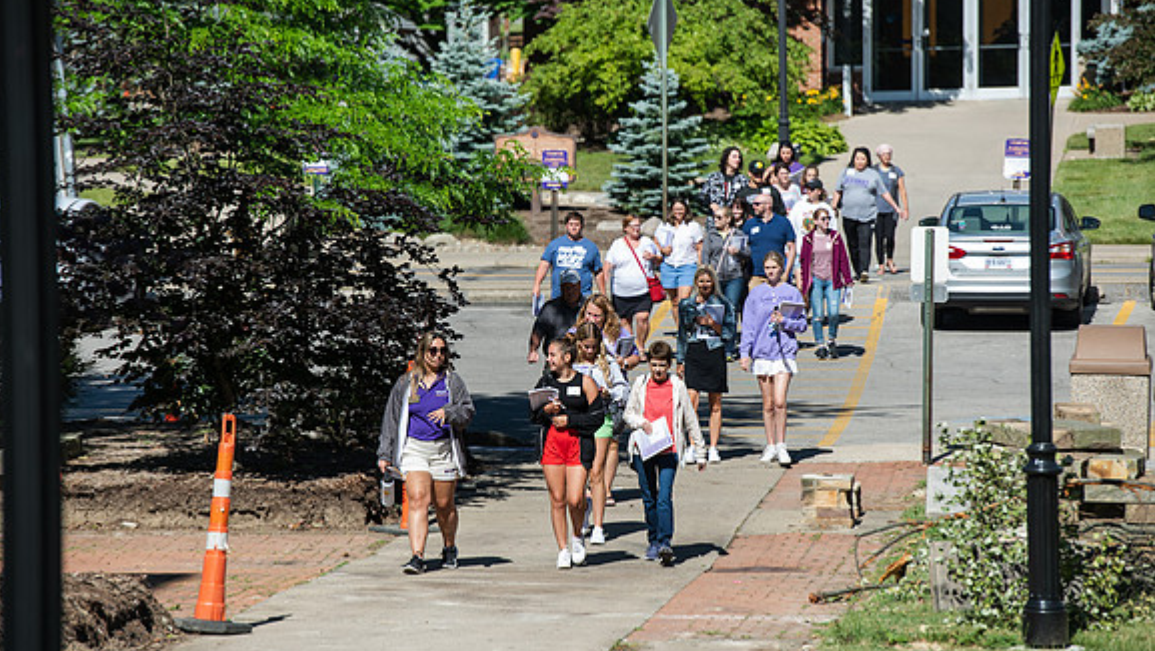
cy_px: 344
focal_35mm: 200
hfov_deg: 10.8
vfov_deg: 6.1
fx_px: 6127
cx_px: 576
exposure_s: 1/800
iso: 100
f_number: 4
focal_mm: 190
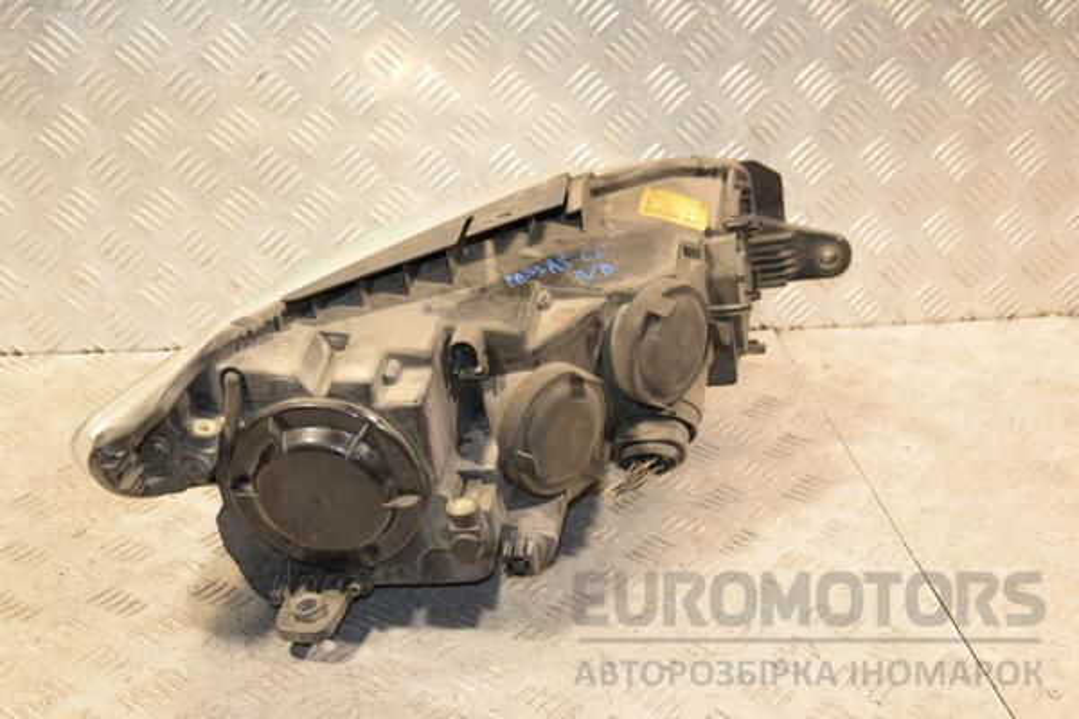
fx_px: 1708
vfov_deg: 23.8
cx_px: 540
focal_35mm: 57
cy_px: 360
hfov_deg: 35.1
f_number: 5
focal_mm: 38
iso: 800
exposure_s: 1/160
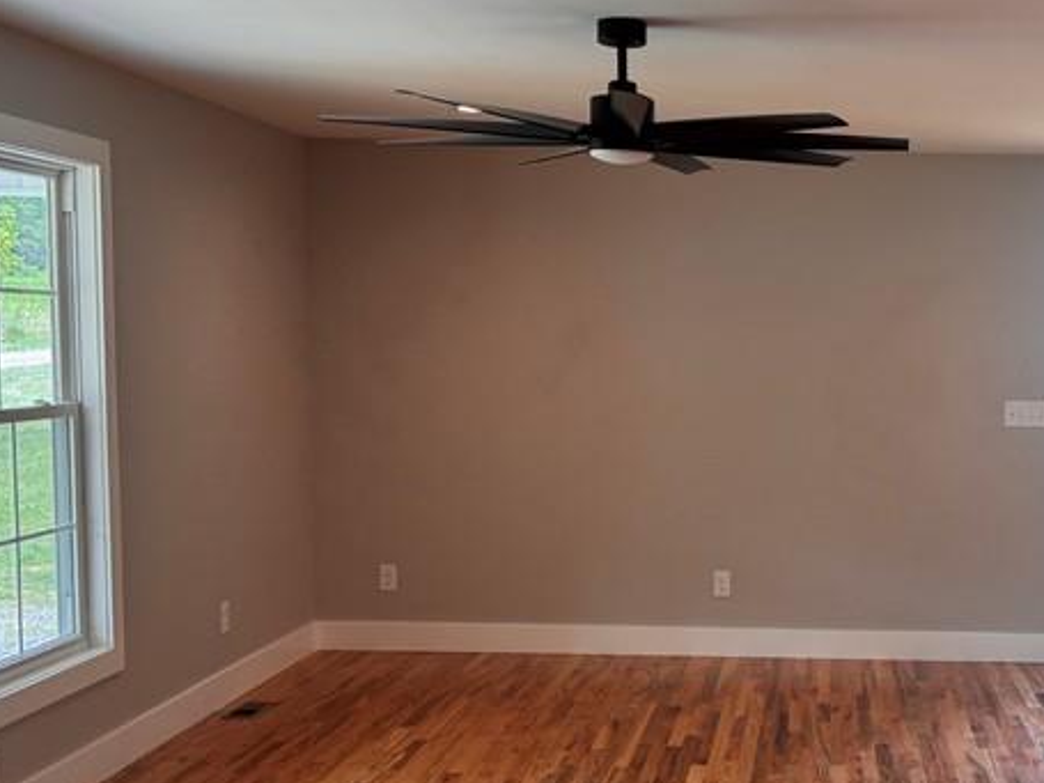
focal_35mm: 54
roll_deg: -1.1
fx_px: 1628
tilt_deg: -7.3
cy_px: 542
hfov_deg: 34.5
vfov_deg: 26.8
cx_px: 831
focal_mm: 6.76
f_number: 1.78
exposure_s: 1/164
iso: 100
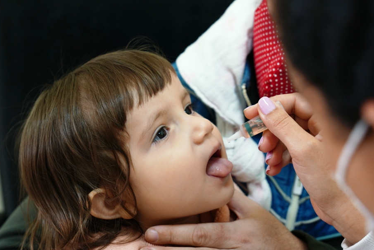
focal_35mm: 63
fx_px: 650
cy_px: 131
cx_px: 199
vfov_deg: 21.8
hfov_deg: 32.1
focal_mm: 37
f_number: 3.5
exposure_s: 1/50
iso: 500
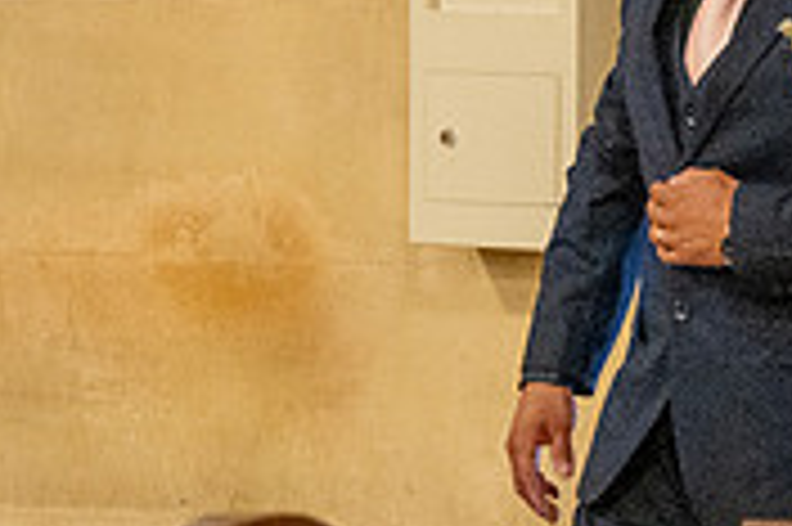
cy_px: 176
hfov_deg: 4.1
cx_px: 1222
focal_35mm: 495
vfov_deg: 2.8
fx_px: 10880
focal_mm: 120
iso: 3200
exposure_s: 1/200
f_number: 4
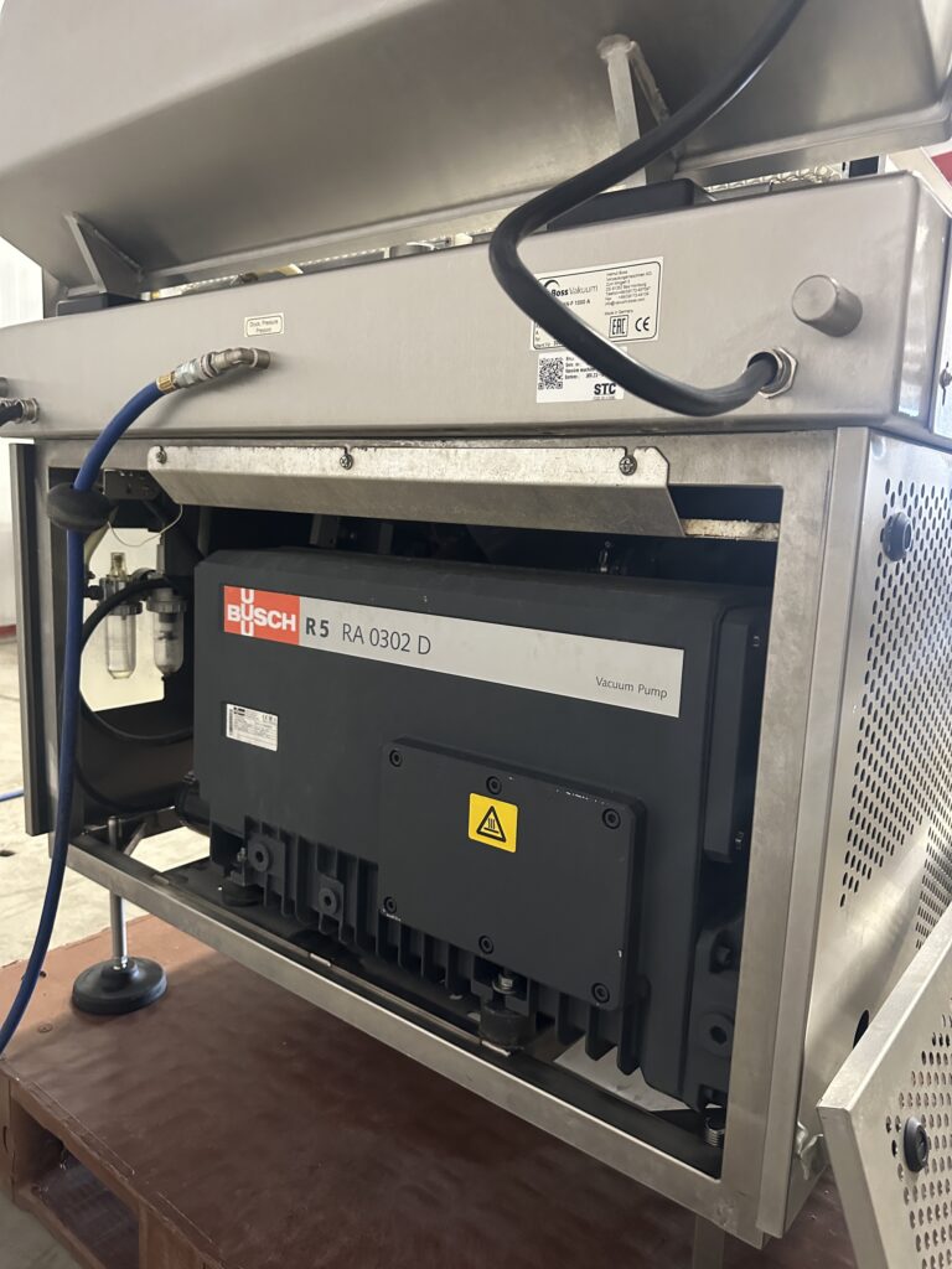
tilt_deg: -8.8
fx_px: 880
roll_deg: -2.2
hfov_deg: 56.8
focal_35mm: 24
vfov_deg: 71.6
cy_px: 634
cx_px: 476
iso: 800
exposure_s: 1/33
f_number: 1.78
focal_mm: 6.86
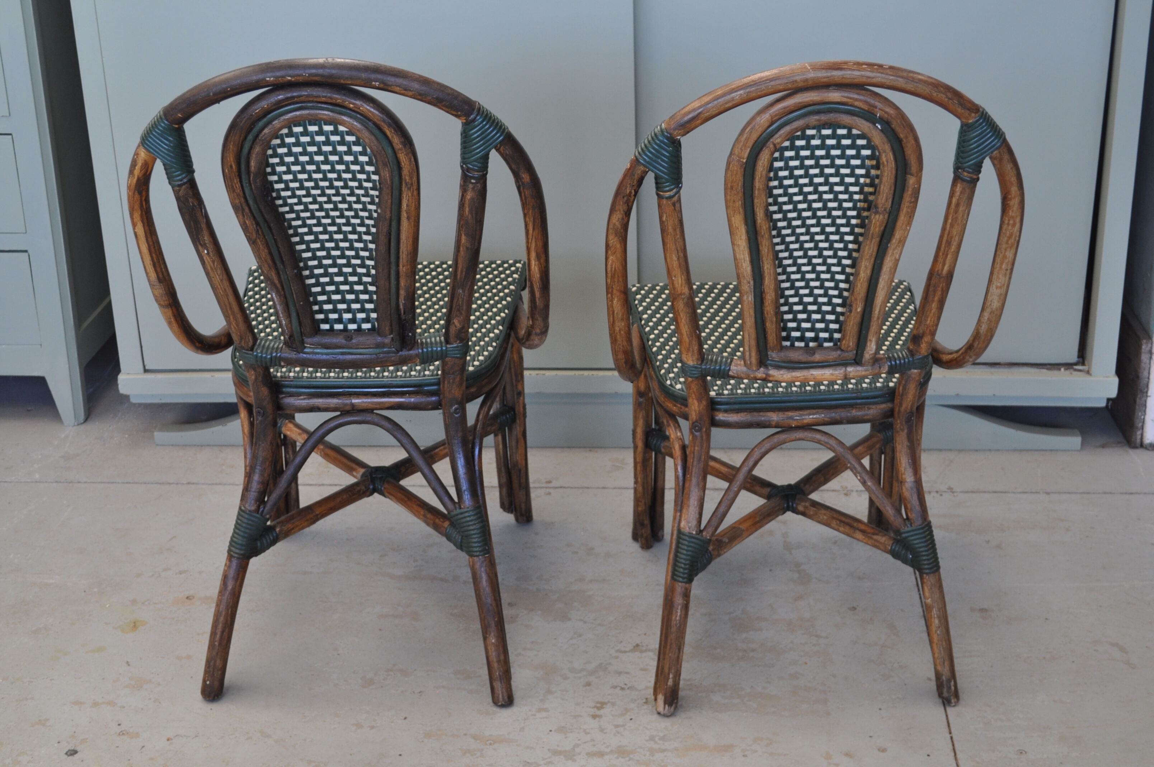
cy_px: 384
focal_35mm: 54
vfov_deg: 25.0
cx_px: 577
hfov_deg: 36.9
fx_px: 1729
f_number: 5
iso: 400
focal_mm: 36
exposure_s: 1/100
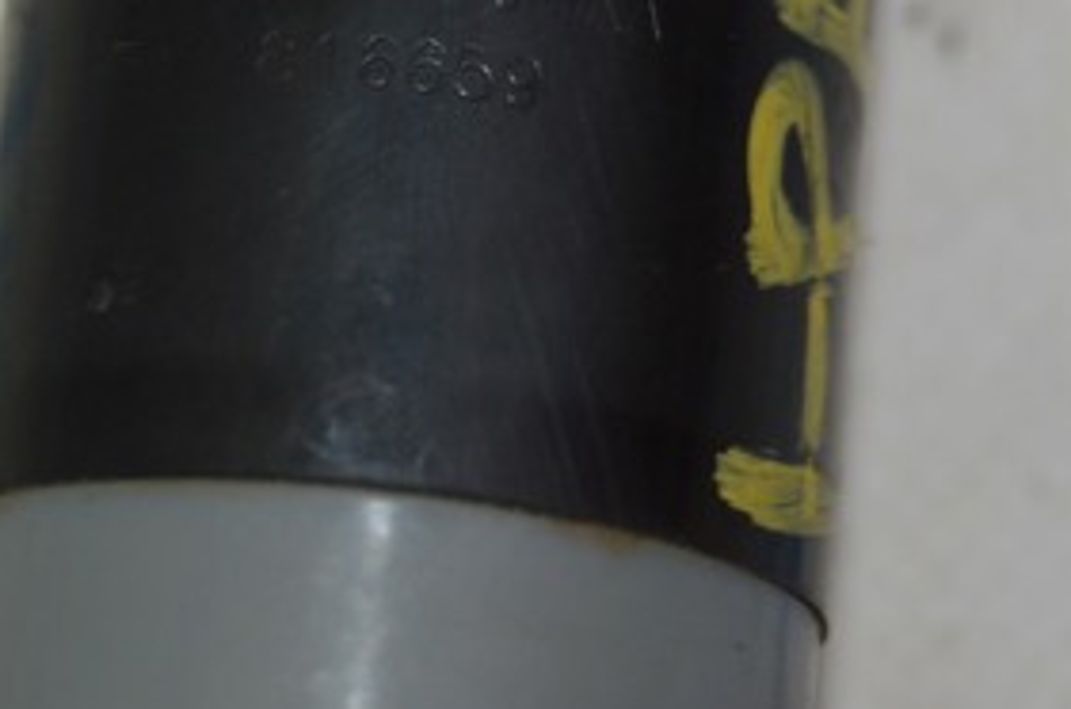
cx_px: 667
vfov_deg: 7.2
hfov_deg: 10.9
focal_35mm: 188
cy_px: -74
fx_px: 5585
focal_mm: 55
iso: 640
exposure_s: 1/60
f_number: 5.6
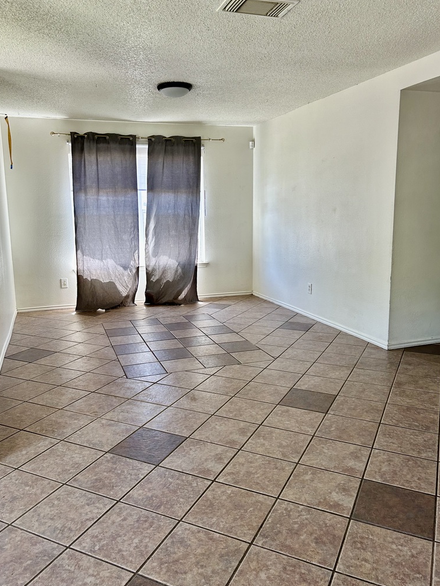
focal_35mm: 28
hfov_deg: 49.7
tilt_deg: -7.2
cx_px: 212
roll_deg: +1.4
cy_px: 284
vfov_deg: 63.4
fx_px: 475
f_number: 1.5
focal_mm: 5.7
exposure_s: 1/121
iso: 100
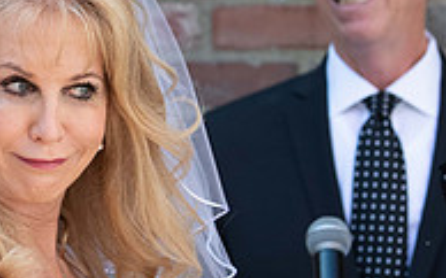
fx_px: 3414
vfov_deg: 4.7
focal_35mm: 281
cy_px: 146
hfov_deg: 7.4
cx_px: 18
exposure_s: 1/800
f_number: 4.5
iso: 800
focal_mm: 92
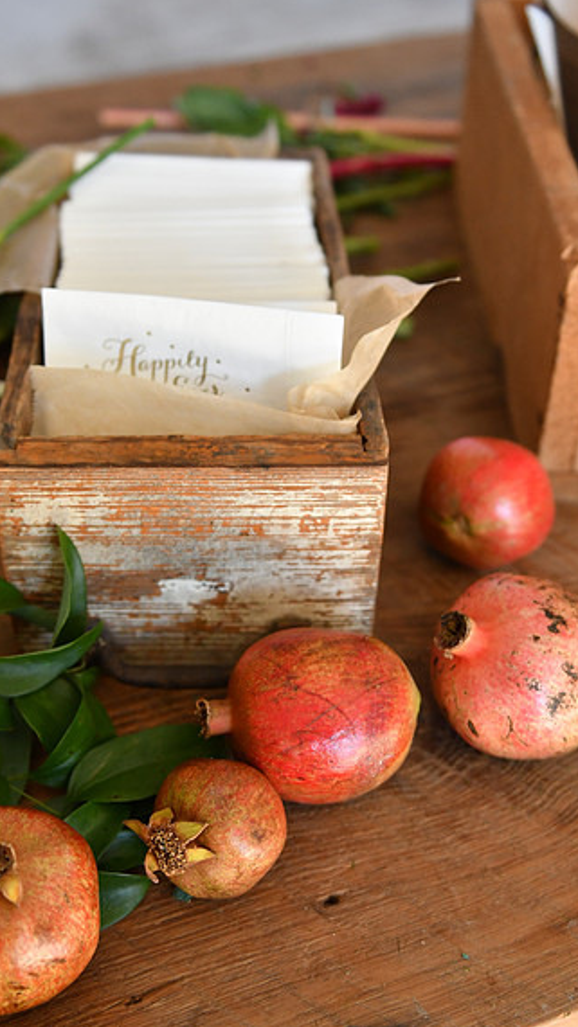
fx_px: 1350
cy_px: 511
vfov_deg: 41.7
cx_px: 242
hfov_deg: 24.1
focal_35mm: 50
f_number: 2.8
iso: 1000
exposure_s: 1/800
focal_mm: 31
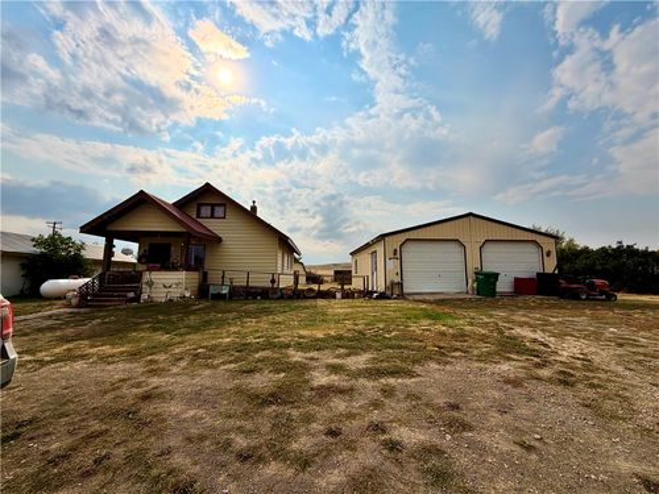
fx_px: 267
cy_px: 247
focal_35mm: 14
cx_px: 330
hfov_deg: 102.1
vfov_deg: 85.7
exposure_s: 1/3289
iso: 20
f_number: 2.2
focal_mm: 2.22
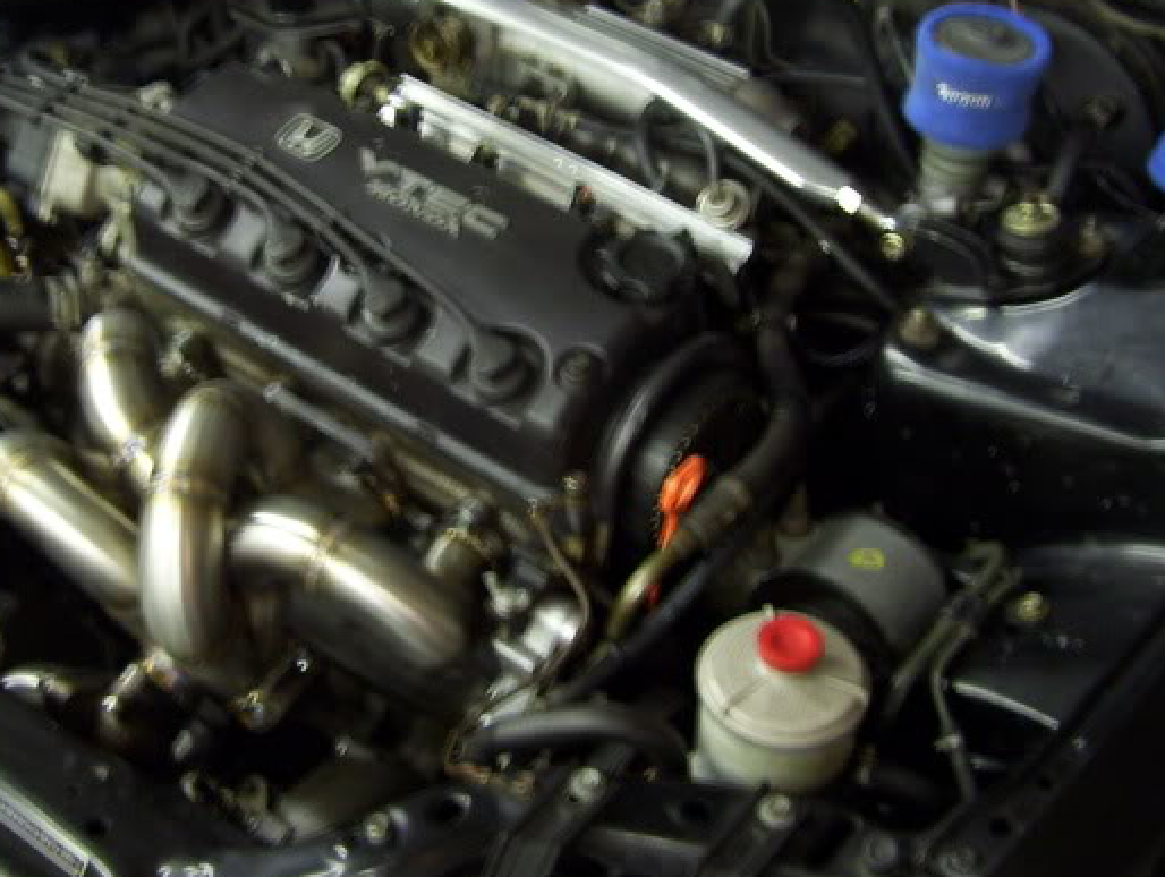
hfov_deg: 34.1
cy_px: 324
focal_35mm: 56
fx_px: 1887
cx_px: 444
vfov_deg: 26.1
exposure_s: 1/8
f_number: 2.7
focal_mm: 6
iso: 160
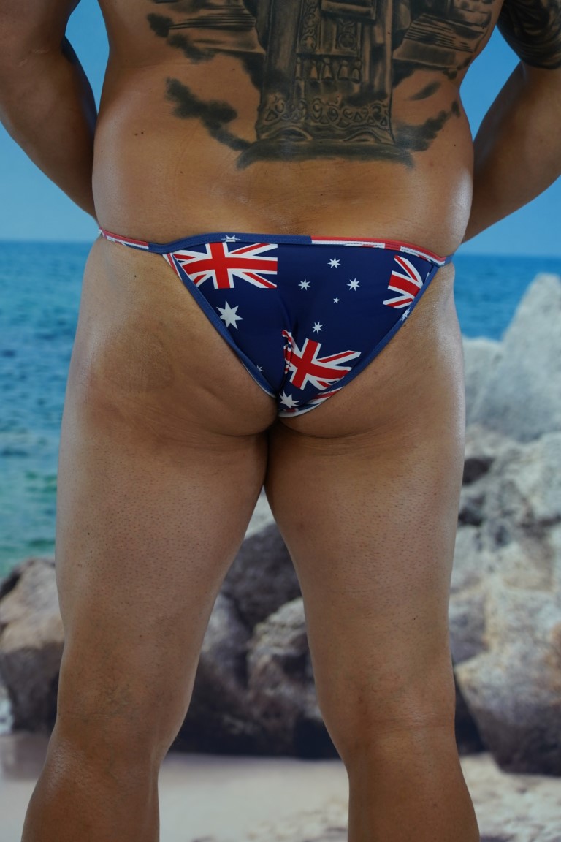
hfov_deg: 14.0
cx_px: 280
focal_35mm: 98
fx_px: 2291
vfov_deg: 20.8
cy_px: 421
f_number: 5
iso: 800
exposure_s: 1/125
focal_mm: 98
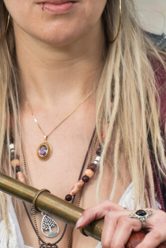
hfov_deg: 3.0
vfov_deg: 4.5
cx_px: 84
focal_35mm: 456
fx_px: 3149
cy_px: 99
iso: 100
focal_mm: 126
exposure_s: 1/200
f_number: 5.6
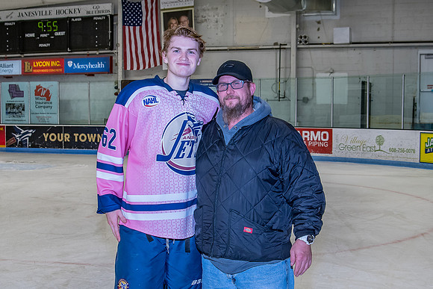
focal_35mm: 55
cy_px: 150
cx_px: 211
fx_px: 661
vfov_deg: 24.7
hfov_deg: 36.3
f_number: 5
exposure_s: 1/250
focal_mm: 28
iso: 800
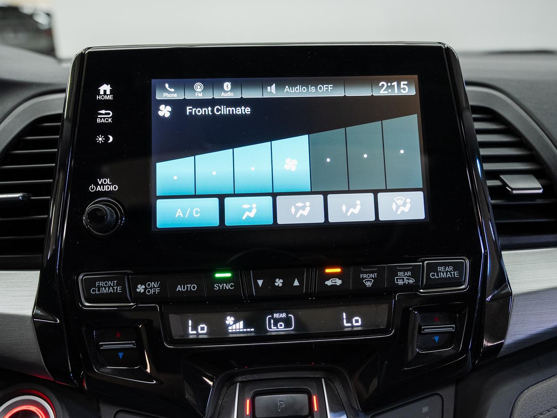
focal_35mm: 30
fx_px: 476
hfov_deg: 60.6
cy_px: 203
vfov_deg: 47.3
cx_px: 286
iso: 640
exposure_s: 1/40
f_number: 4
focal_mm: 24
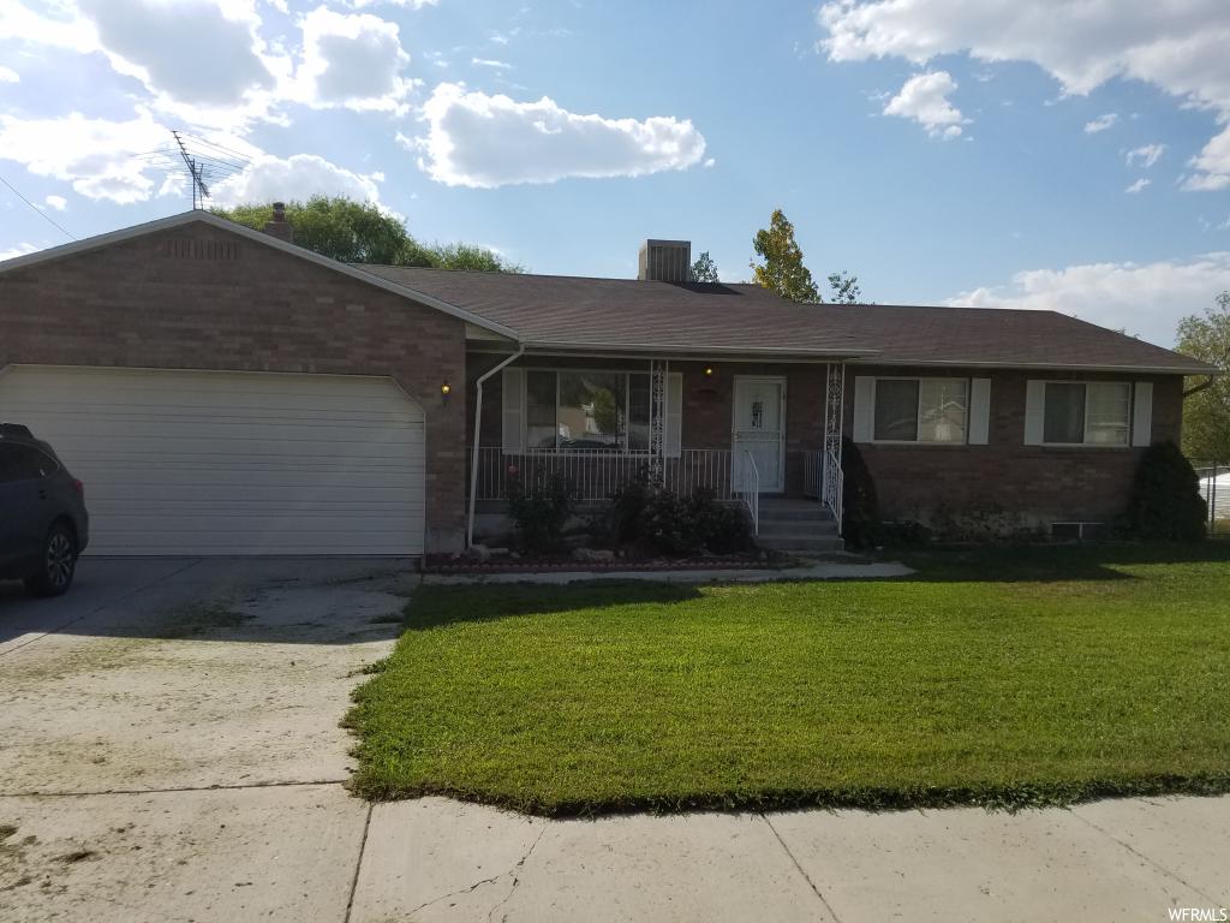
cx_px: 615
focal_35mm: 26
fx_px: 924
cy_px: 462
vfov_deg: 53.1
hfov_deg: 67.3
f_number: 1.7
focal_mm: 4.2
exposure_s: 1/4416
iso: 50
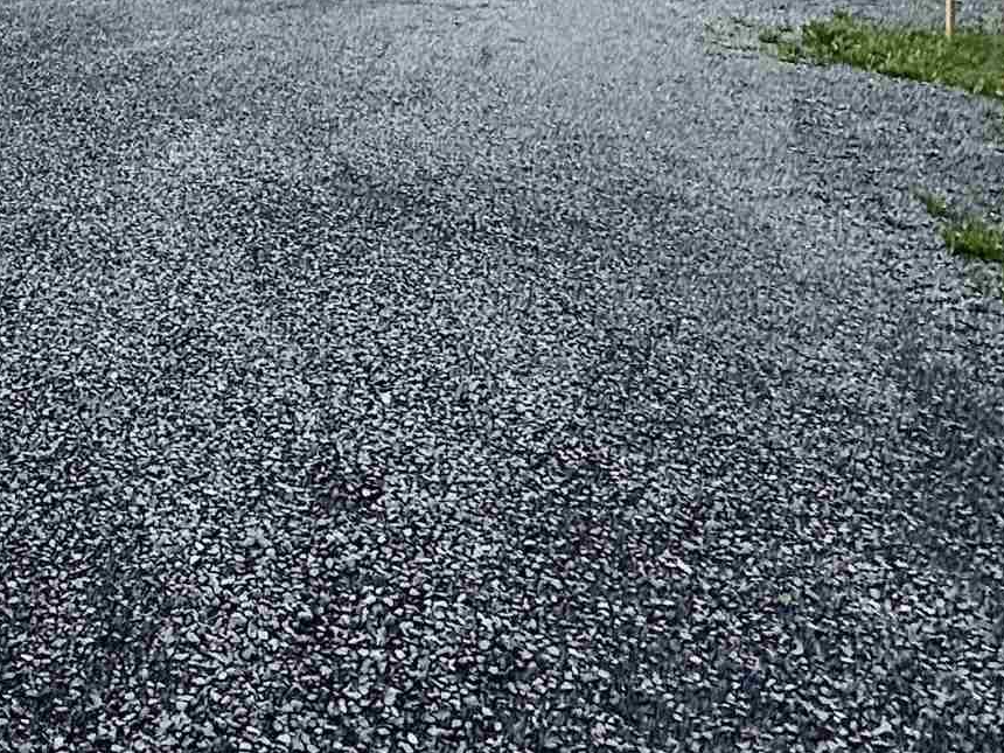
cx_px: 49
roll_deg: -0.2
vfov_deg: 23.6
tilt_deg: +7.2
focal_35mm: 50
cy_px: -357
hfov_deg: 35.3
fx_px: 1450
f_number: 2.2
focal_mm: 2.22
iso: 50
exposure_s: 1/436
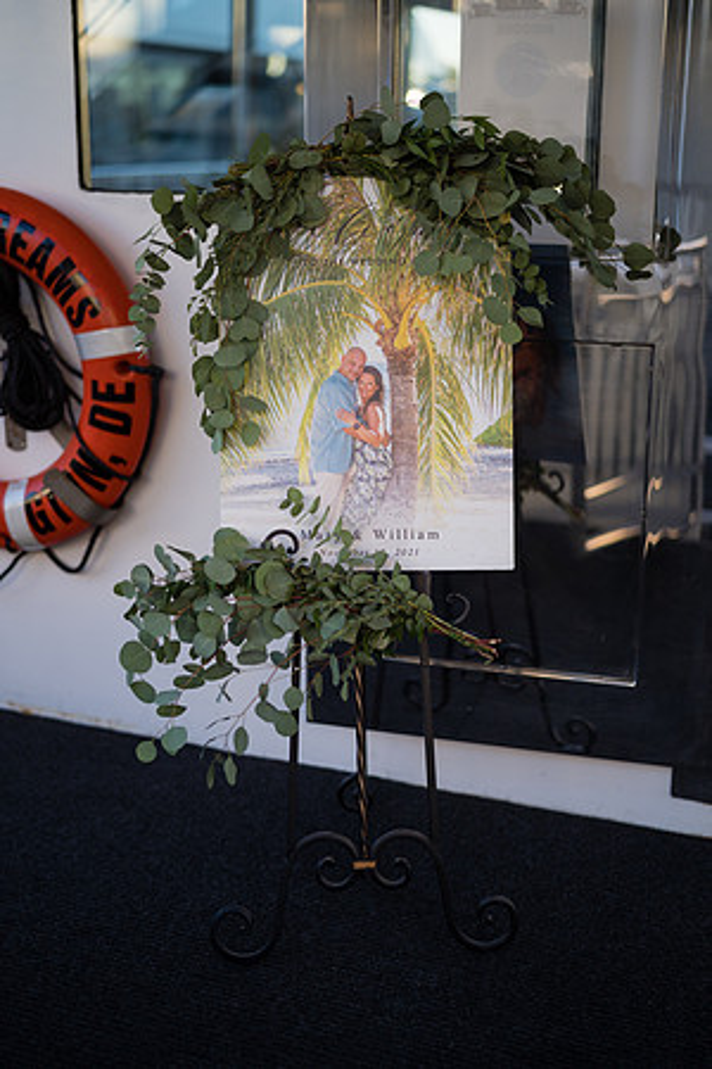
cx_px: 356
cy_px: 534
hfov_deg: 27.0
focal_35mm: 50
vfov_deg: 39.6
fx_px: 1483
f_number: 1.4
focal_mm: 50
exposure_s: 1/800
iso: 250
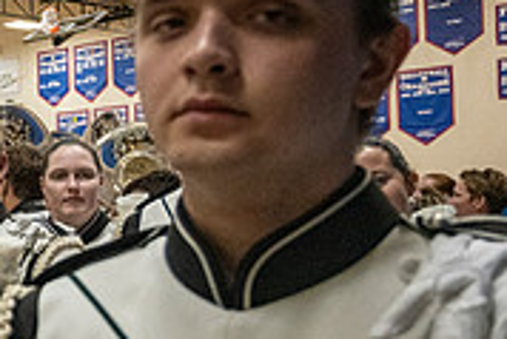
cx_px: -313
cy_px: 218
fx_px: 1099
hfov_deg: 20.8
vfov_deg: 17.5
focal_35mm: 78
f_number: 4
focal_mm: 24
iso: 8000
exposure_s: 1/800
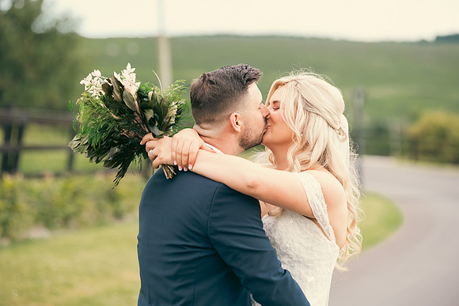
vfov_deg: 9.5
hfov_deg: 14.2
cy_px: 153
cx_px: 230
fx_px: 1849
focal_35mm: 145
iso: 200
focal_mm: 145
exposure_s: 1/320
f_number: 3.5
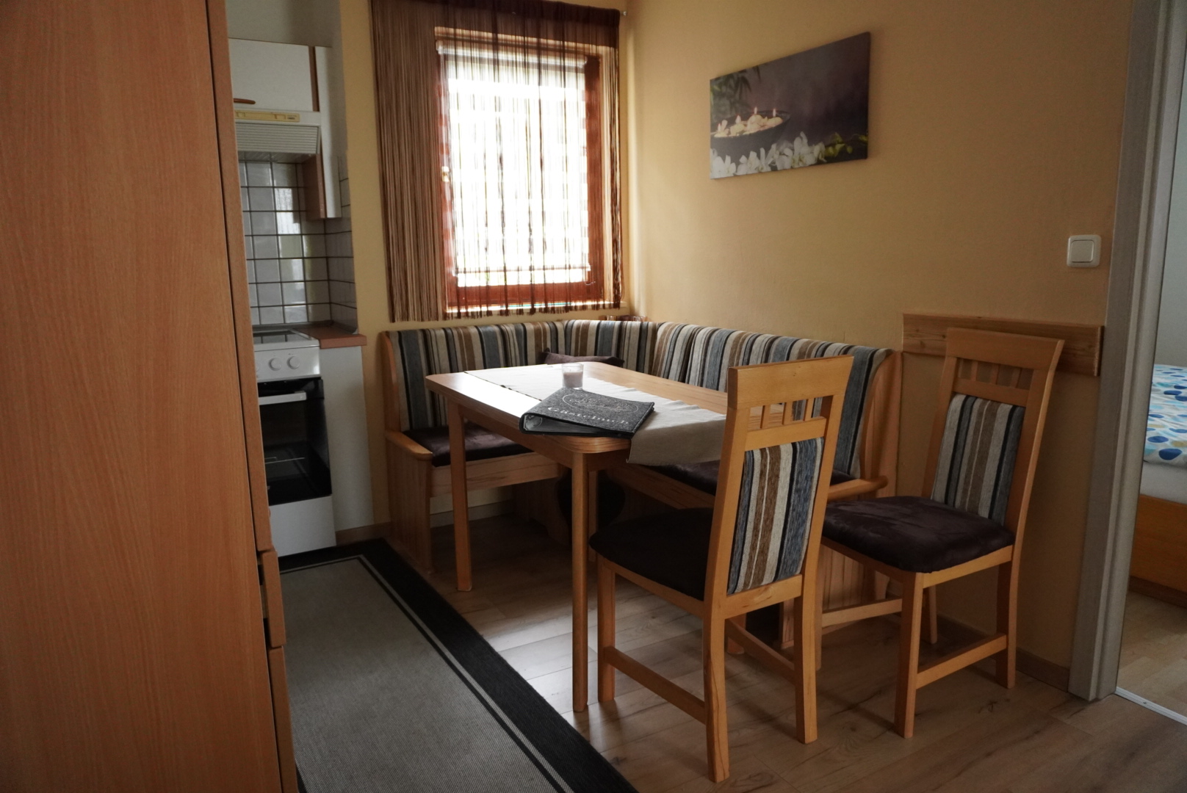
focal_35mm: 24
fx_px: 792
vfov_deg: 53.2
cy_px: 396
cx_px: 594
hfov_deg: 73.7
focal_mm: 16
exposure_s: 1/60
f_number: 3.5
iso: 2500
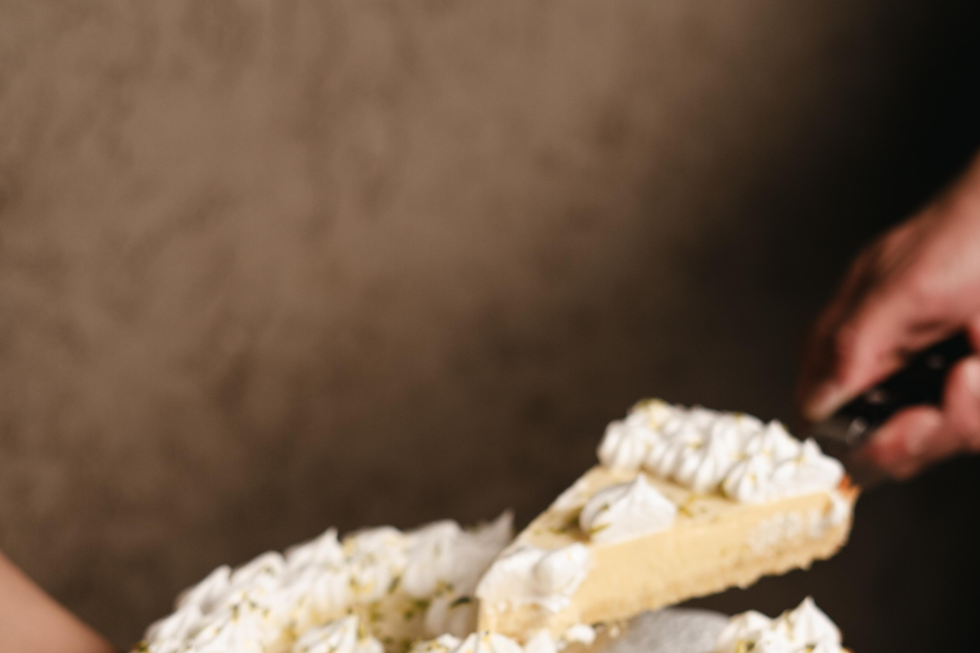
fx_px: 2422
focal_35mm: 89
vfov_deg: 15.1
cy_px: 620
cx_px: 476
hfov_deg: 22.9
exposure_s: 1/200
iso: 100
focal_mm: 50
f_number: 2.5
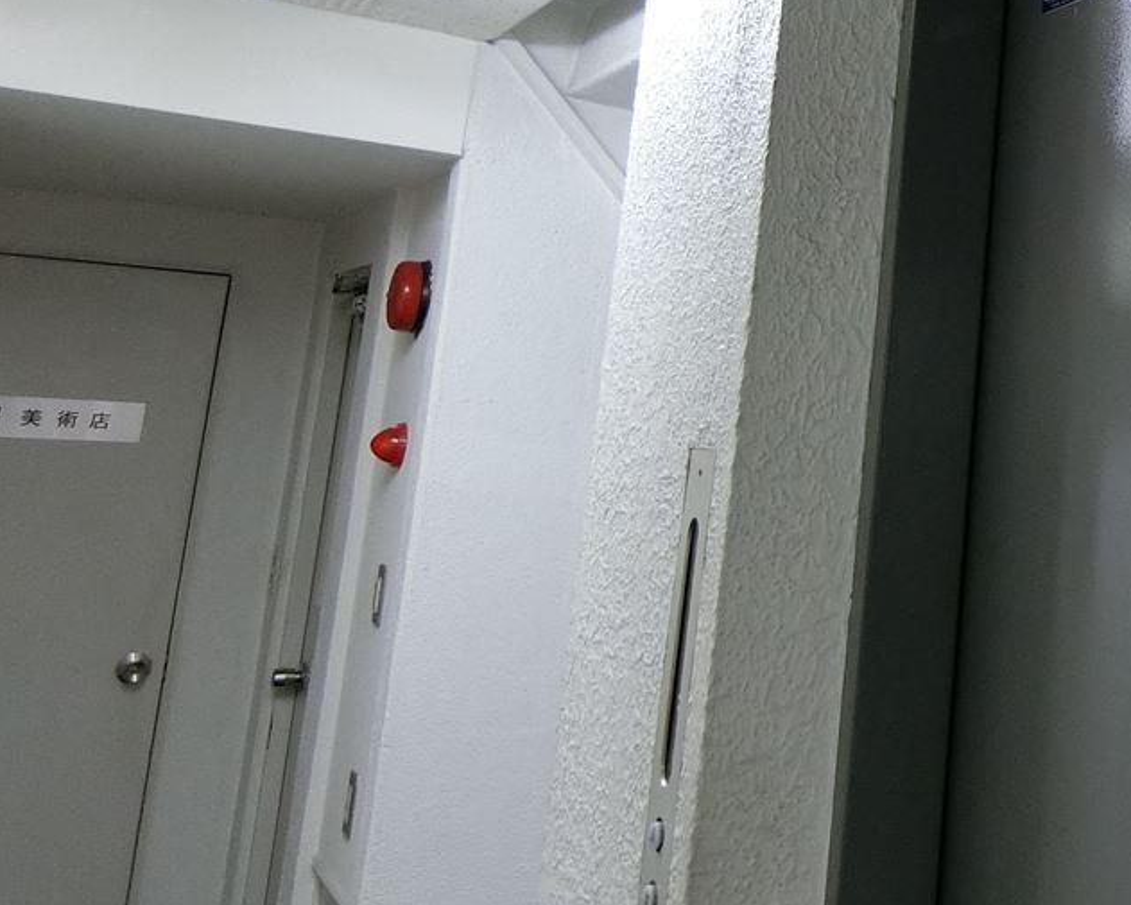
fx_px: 1573
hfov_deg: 33.6
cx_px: 1287
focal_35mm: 47
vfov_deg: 31.2
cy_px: 176
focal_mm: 4.06
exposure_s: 1/125
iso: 400
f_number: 2.7
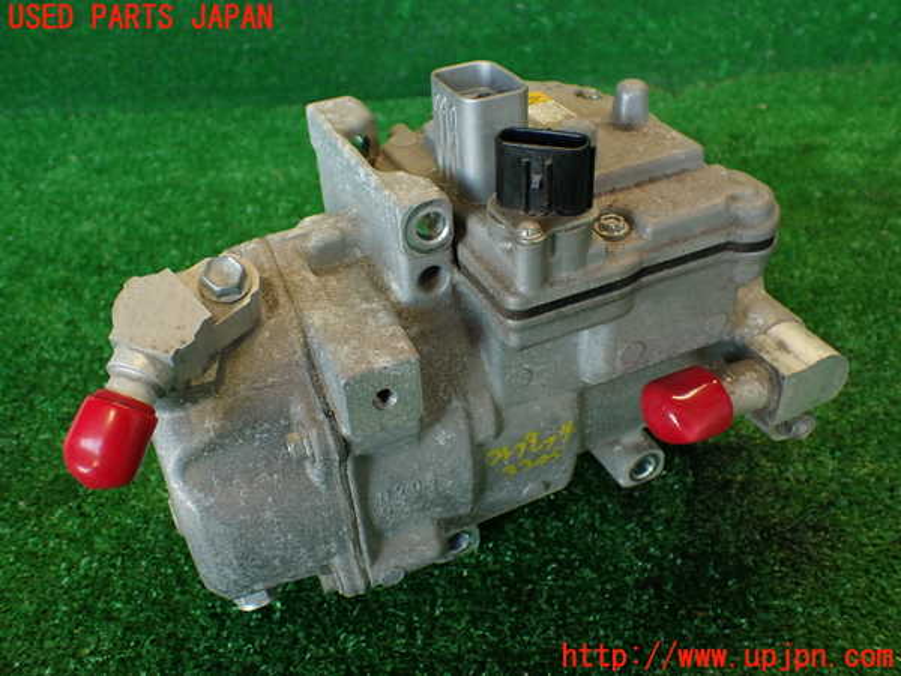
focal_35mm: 32
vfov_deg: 44.2
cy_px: 338
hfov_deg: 56.8
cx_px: 450
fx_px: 833
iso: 200
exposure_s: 1/60
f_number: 2.4
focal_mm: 5.79
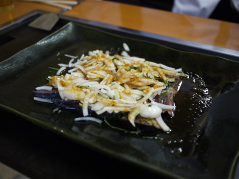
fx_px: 276
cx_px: 120
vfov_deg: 36.0
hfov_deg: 46.8
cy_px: 90
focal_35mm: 40
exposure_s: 1/30
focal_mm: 20
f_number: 1.7
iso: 320
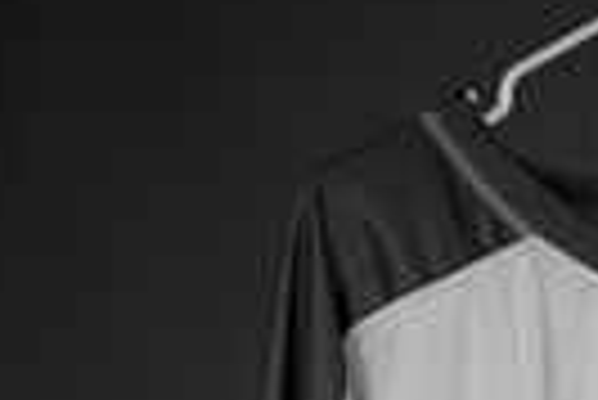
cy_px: 265
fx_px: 9878
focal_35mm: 594
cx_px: 1238
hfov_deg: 3.4
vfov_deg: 2.3
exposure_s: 1/250
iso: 160
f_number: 5.6
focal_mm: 120
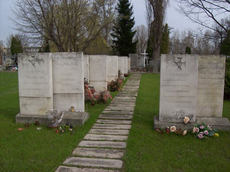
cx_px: 115
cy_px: 86
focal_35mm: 36
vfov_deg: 39.7
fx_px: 239
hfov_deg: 51.4
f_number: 4.8
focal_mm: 6
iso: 80
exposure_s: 1/466
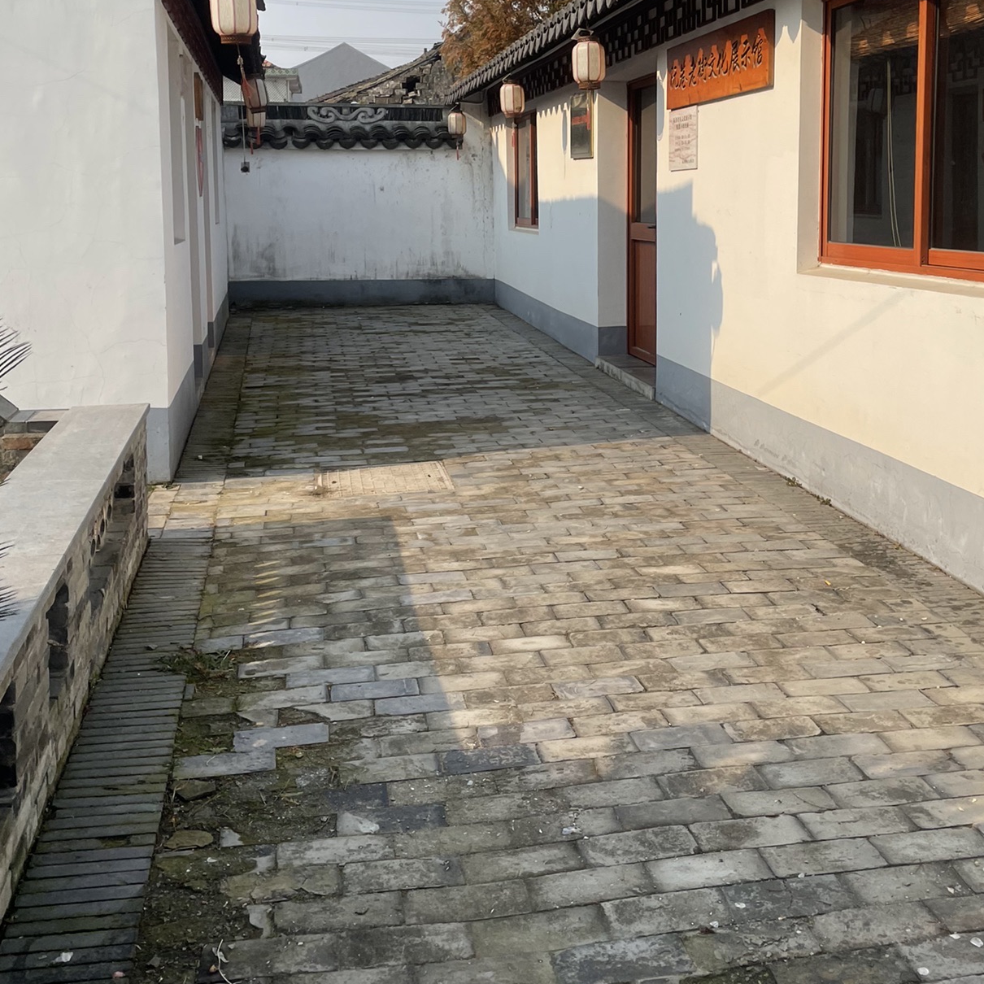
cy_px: 320
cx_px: 531
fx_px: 1222
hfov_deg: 43.8
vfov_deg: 43.2
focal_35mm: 38
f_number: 1.6
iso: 32
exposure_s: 1/3205
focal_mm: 4.2
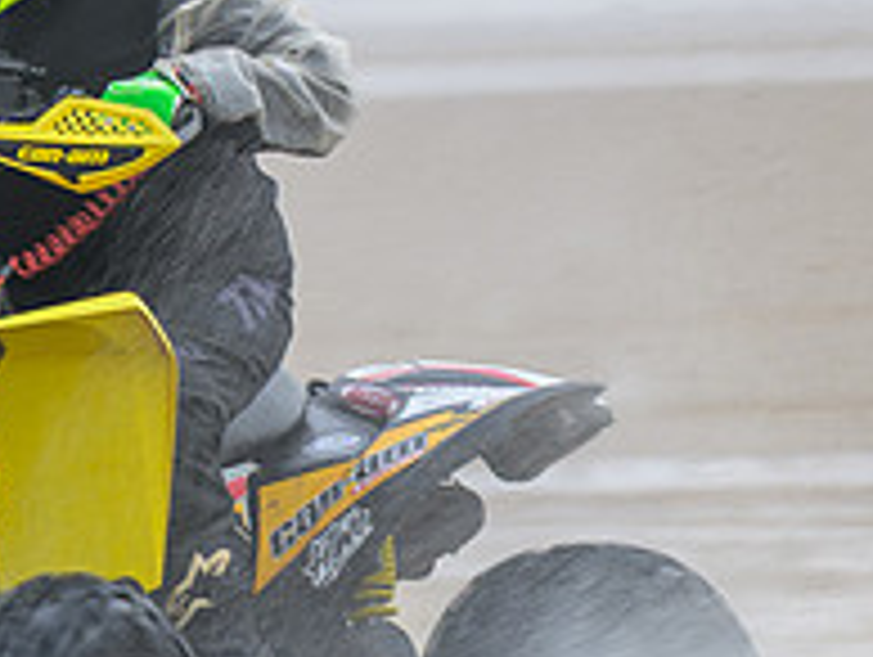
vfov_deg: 1.5
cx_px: -111
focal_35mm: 1004
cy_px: 448
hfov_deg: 2.0
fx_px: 25352
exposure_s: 1/250
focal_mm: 200
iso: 72
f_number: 4
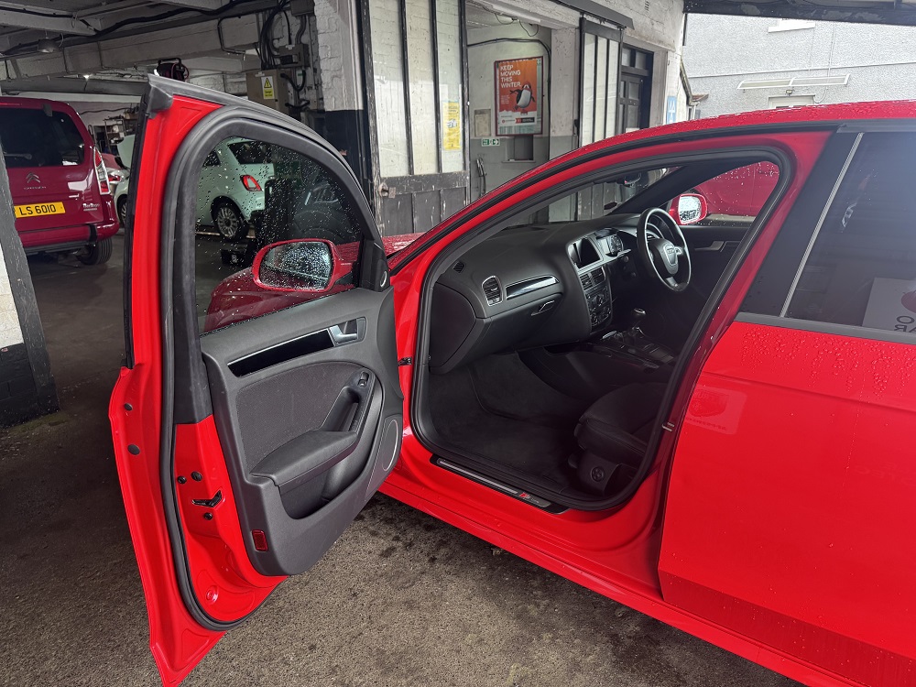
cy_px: 344
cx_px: 458
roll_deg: +2.0
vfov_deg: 56.8
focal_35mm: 24
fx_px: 635
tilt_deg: -18.1
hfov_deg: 71.6
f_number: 1.78
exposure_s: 1/112
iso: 200
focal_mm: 6.76
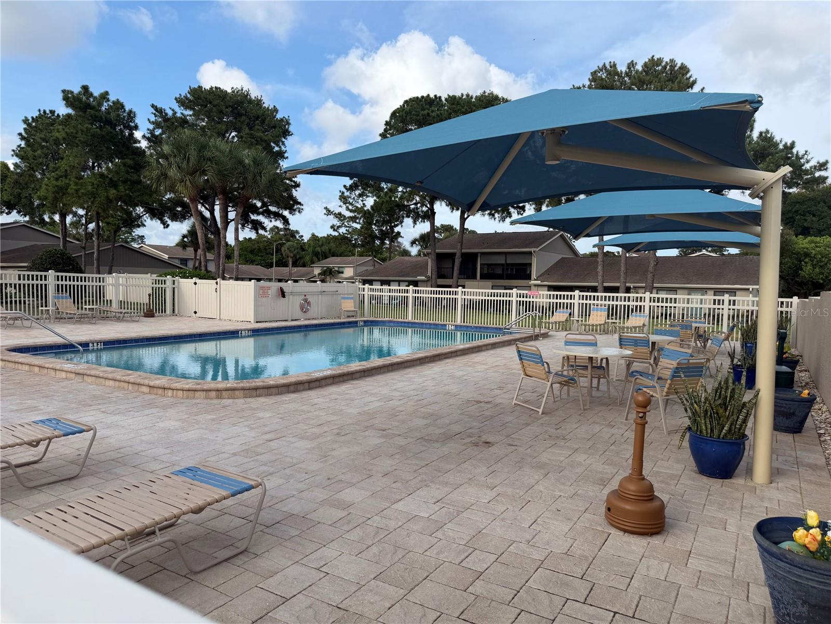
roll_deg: -0.6
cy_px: 312
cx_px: 416
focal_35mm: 24
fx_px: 576
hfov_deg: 71.6
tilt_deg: -3.5
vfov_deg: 56.8
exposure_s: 1/3145
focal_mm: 6.76
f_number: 1.78
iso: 80
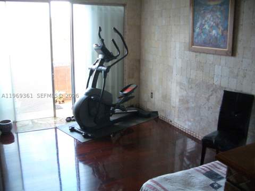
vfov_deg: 40.7
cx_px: 128
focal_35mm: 35
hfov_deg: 52.6
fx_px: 258
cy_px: 96
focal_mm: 5.8
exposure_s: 1/100
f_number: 2.6
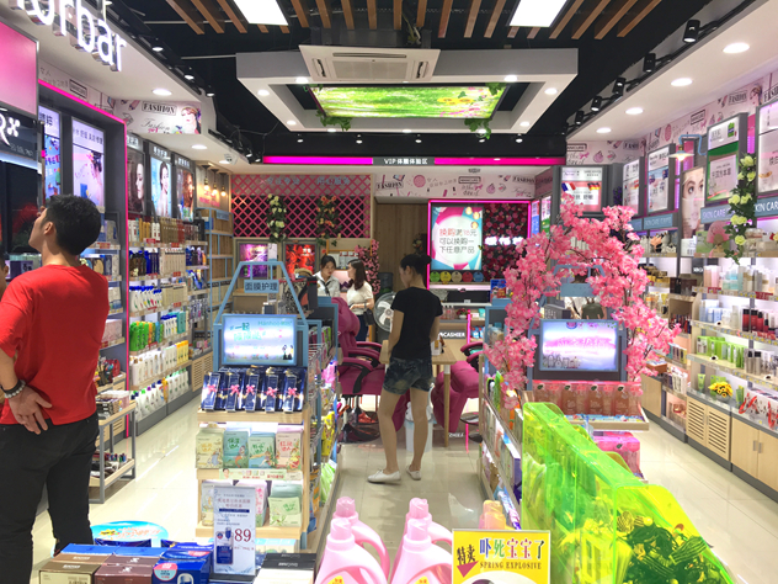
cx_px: 389
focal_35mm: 29
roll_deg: -0.4
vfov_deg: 48.2
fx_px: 652
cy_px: 292
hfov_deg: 61.7
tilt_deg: -2.3
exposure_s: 1/100
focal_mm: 4.15
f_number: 2.2
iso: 40
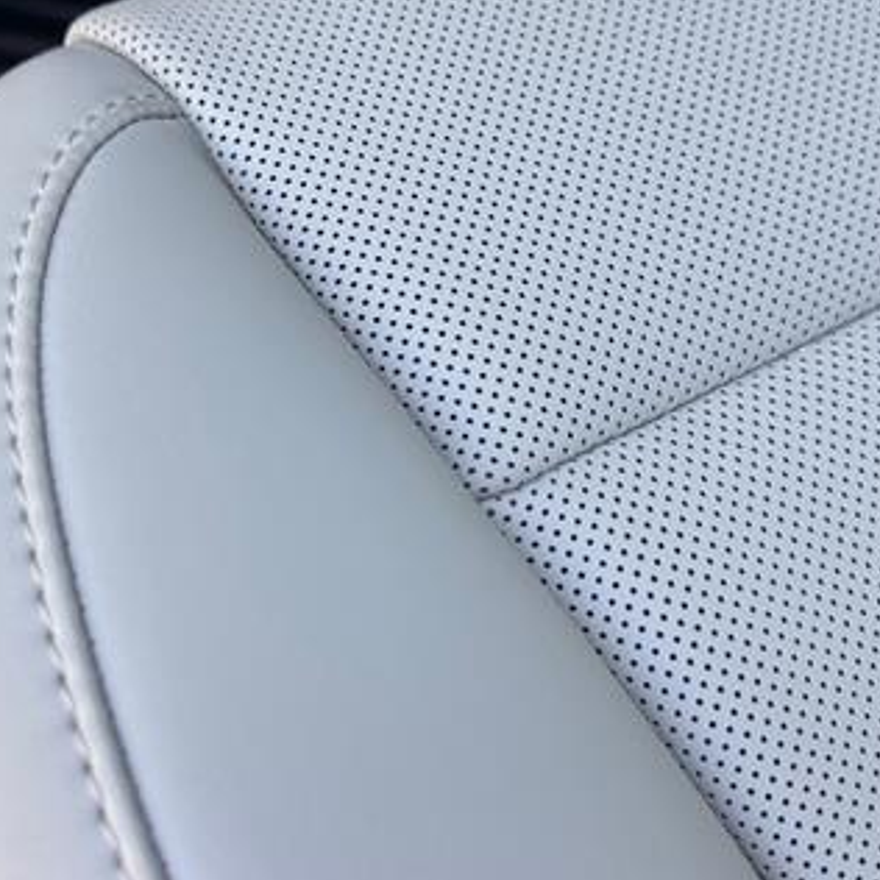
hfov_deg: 38.7
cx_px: 295
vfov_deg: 39.1
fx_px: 1237
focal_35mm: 43
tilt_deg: -53.2
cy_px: 368
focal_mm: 6.86
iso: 64
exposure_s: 1/130
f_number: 1.78
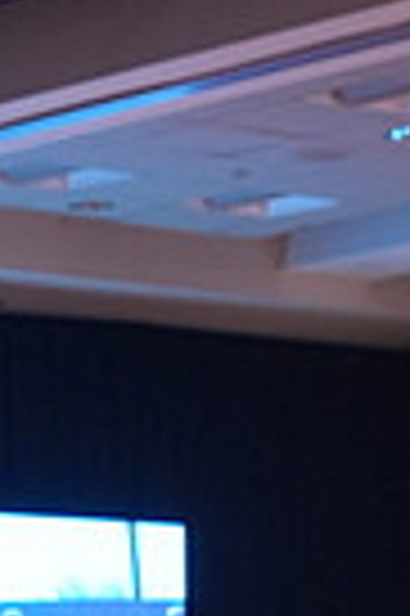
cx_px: 282
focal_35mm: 233
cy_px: 1133
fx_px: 3990
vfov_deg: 8.5
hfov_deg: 5.9
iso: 1600
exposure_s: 1/400
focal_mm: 55
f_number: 4
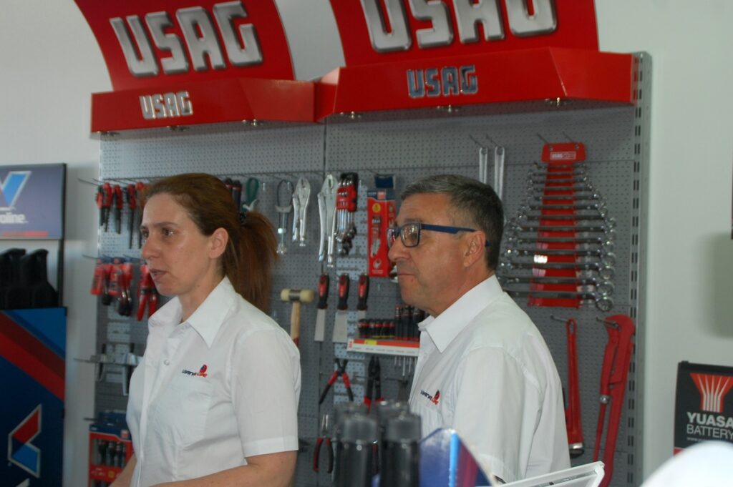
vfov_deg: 28.0
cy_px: 244
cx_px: 366
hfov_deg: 41.1
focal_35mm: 48
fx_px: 977
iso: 400
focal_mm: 32
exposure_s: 1/60
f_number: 4.2
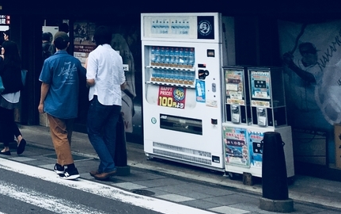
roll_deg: -2.5
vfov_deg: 17.0
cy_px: -49
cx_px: -63
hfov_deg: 25.5
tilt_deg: +7.7
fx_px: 679
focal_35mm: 73
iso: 25
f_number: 2.2
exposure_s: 1/371
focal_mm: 4.15
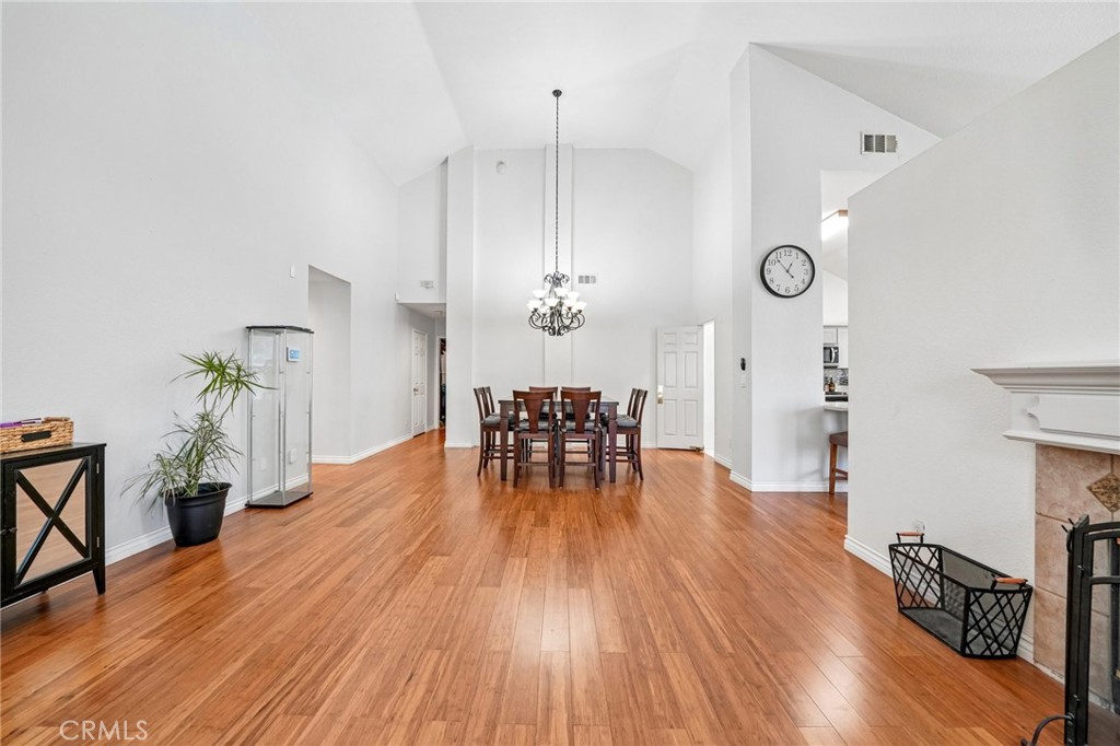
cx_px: 560
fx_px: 404
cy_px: 373
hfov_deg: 108.3
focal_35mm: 13
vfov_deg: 85.4
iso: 400
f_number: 10
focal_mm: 13
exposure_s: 1/8
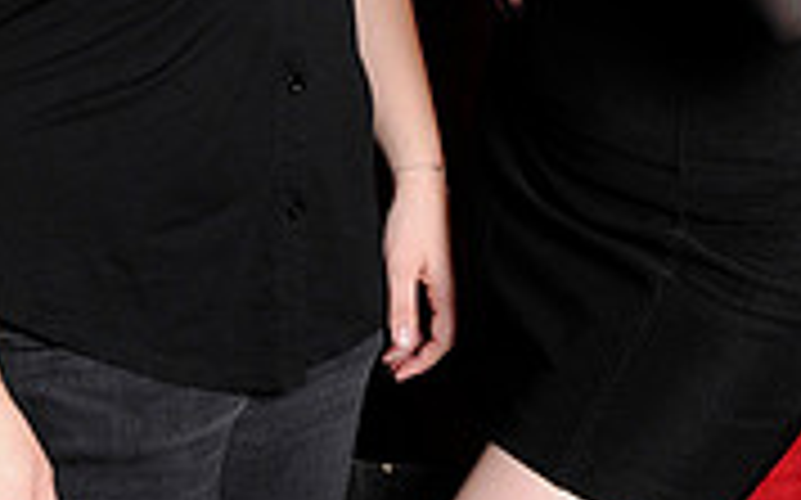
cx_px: 207
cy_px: -300
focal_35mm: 139
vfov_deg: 9.1
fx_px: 3032
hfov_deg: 15.0
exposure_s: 1/60
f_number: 8
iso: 400
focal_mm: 28
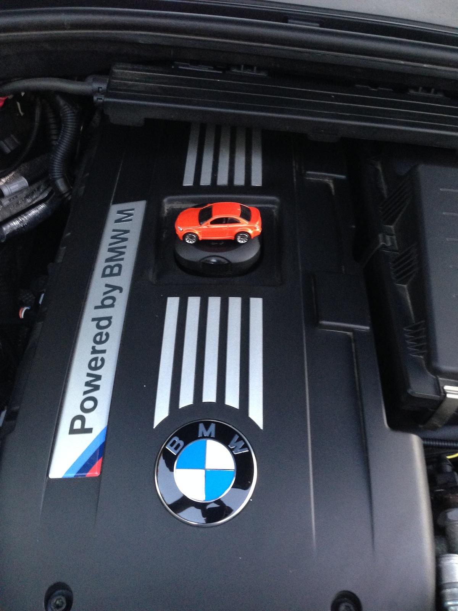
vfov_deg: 55.4
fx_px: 582
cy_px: 306
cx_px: 229
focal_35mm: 33
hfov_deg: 42.9
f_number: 2.4
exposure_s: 1/20
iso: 320
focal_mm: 4.12
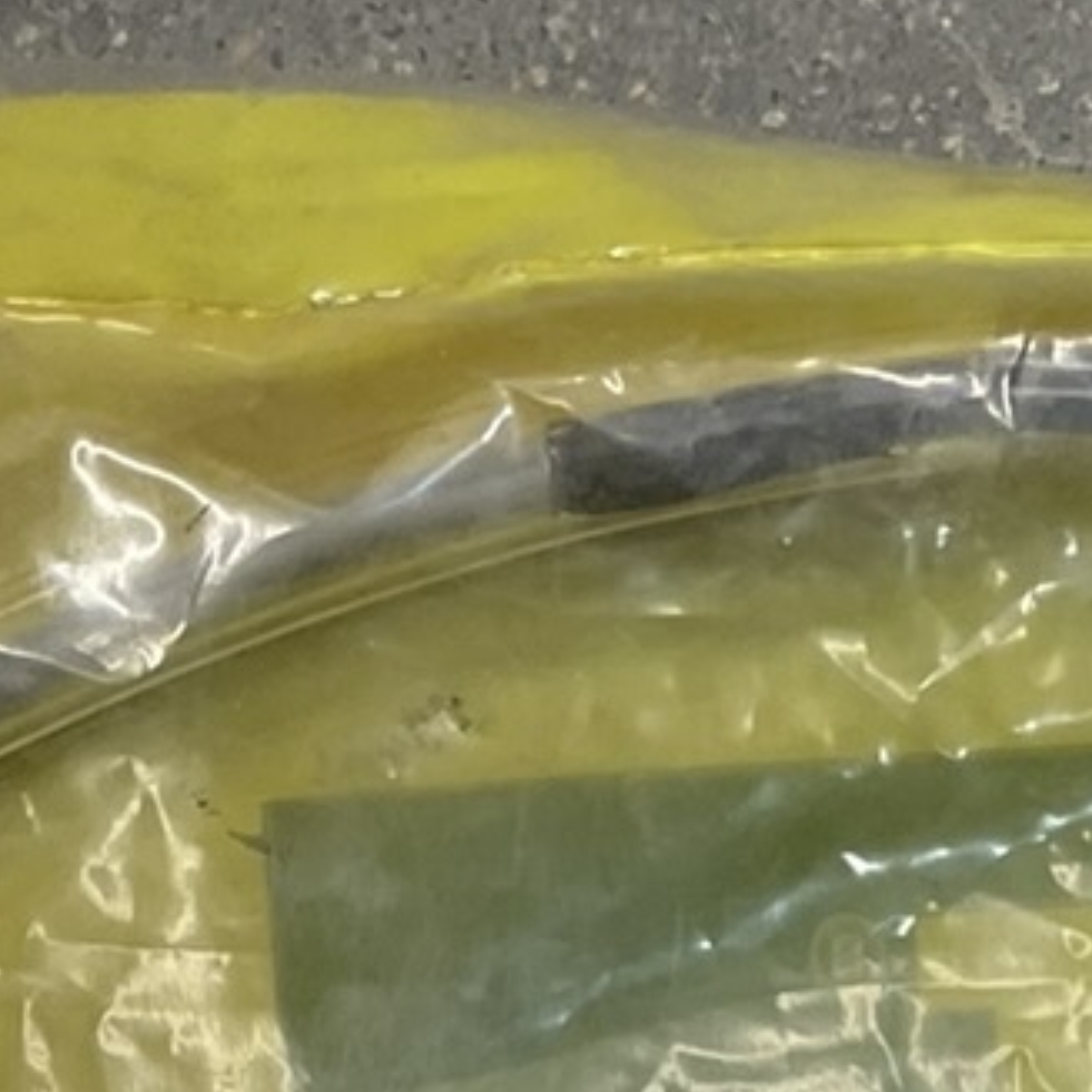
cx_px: 614
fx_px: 5139
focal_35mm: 144
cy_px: 2808
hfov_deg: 12.1
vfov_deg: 10.2
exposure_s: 1/120
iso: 80
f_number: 1.6
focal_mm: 4.2
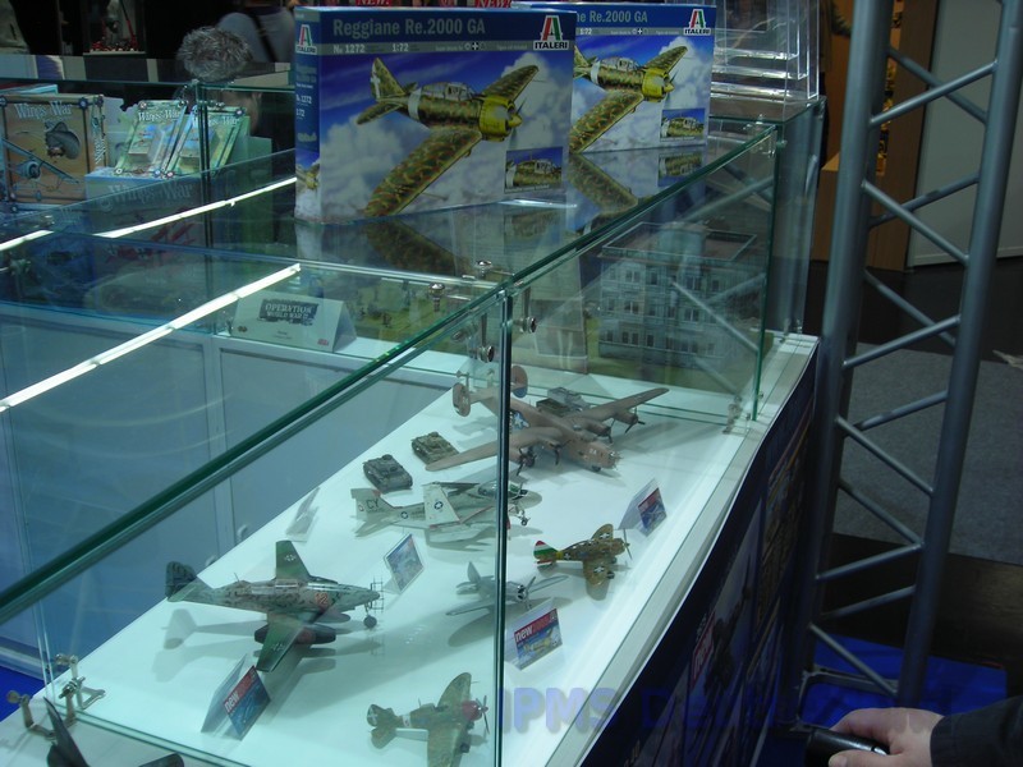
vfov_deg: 37.7
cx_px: 512
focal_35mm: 38
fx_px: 1123
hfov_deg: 49.0
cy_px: 384
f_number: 3.2
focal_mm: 6.3
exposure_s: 1/24.2
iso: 50
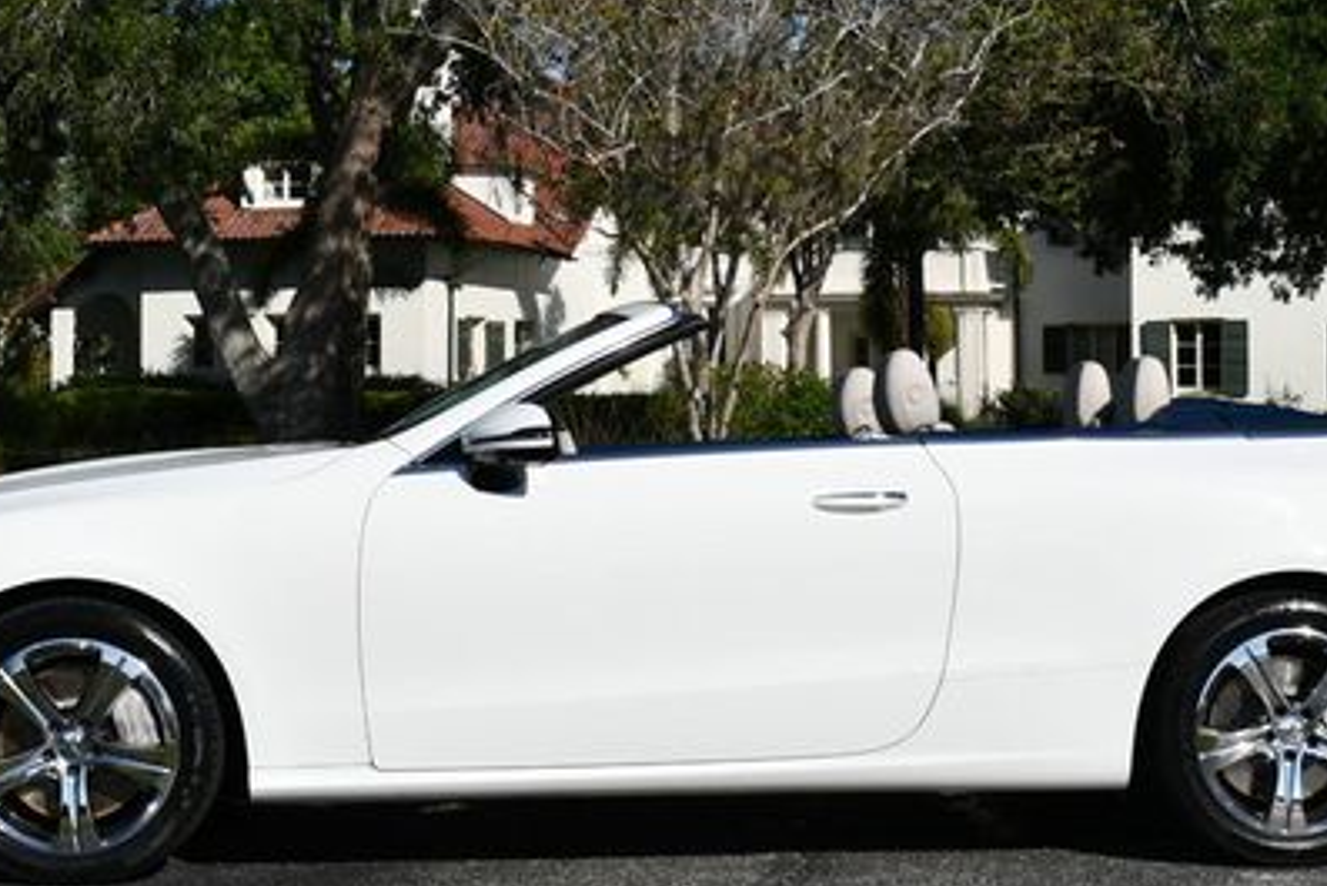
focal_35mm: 71
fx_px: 2618
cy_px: 304
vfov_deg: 19.2
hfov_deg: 28.4
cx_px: 699
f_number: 10
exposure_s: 1/400
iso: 100
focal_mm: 22
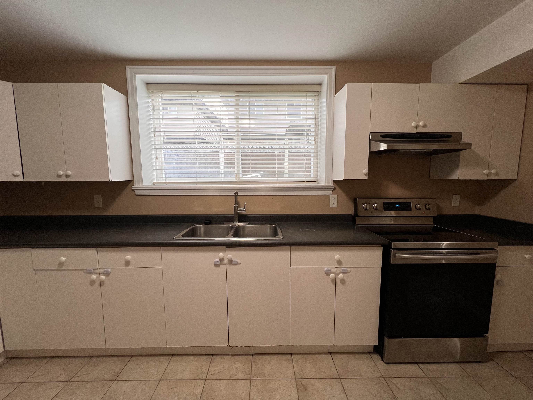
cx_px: 266
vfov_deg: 89.9
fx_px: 200
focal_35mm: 13
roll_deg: +0.3
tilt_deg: -6.6
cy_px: 200
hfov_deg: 106.2
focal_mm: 1.57
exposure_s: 1/60
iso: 125
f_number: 1.8
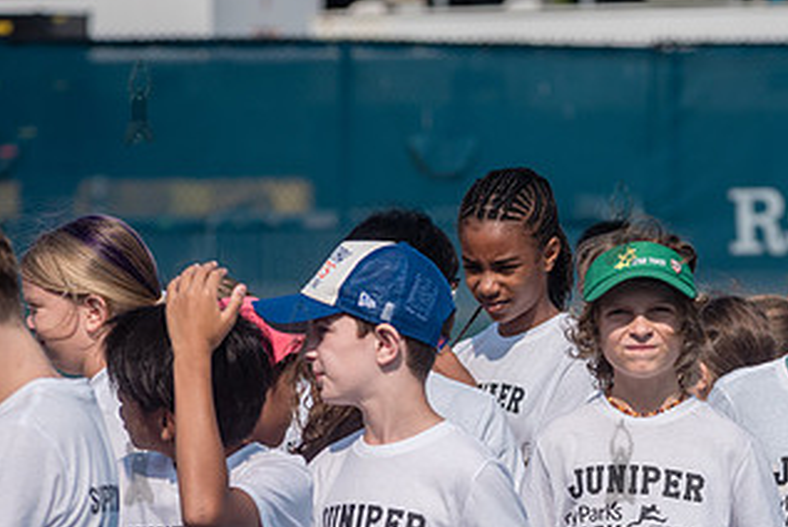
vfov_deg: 4.4
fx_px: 6835
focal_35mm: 312
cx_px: 619
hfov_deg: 6.6
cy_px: 461
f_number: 5.6
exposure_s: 1/3200
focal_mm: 170
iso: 160
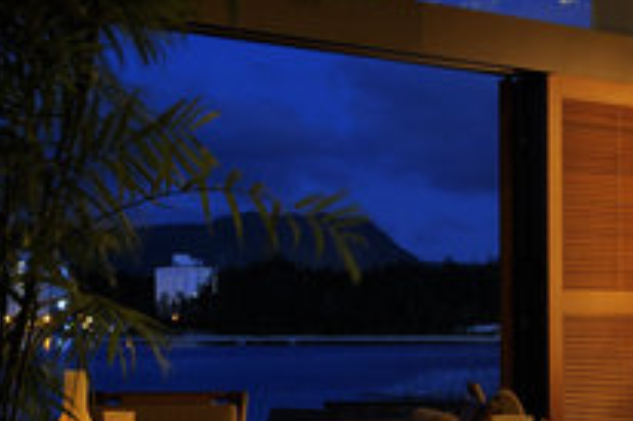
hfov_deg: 16.4
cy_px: 358
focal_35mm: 121
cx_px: 713
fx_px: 2126
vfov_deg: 11.3
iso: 500
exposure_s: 1/1.3
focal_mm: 52
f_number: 11
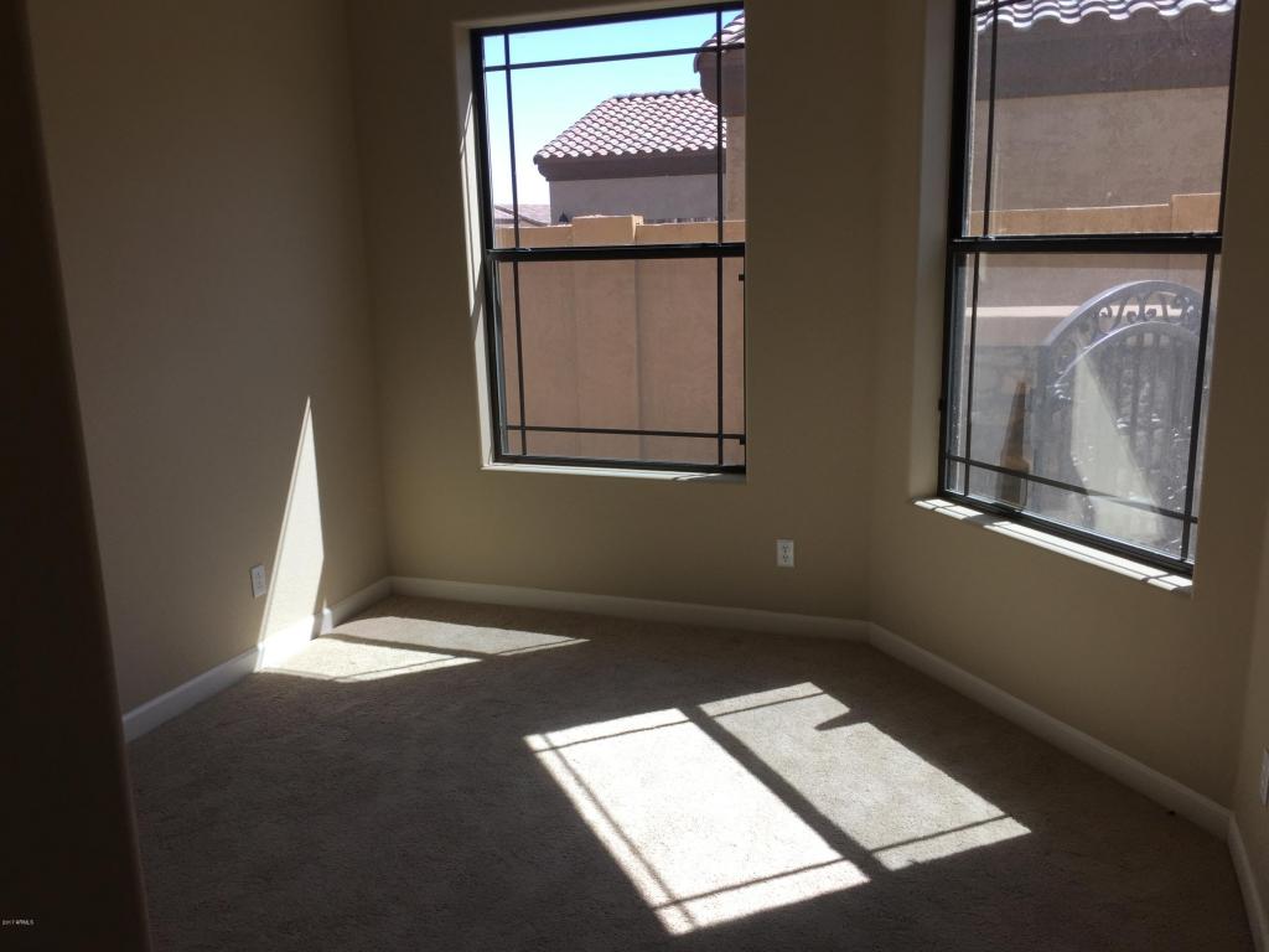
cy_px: 476
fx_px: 1063
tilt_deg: -12.2
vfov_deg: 48.2
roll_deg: +2.1
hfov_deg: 61.7
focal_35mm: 29
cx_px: 634
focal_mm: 4.15
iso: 32
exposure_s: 1/439
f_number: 2.2
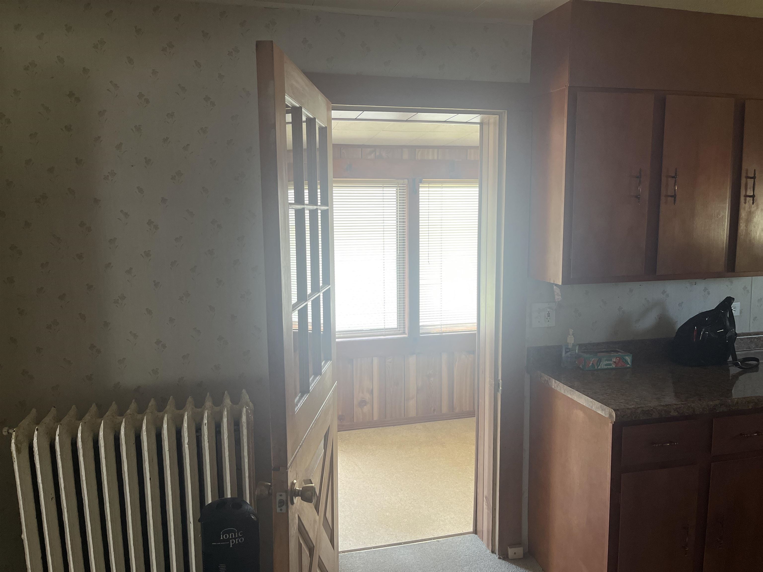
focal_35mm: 26
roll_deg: +0.5
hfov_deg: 67.3
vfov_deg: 53.1
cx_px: 382
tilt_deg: -7.1
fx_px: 573
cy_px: 286
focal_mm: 5.1
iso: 125
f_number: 1.6
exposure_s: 1/92
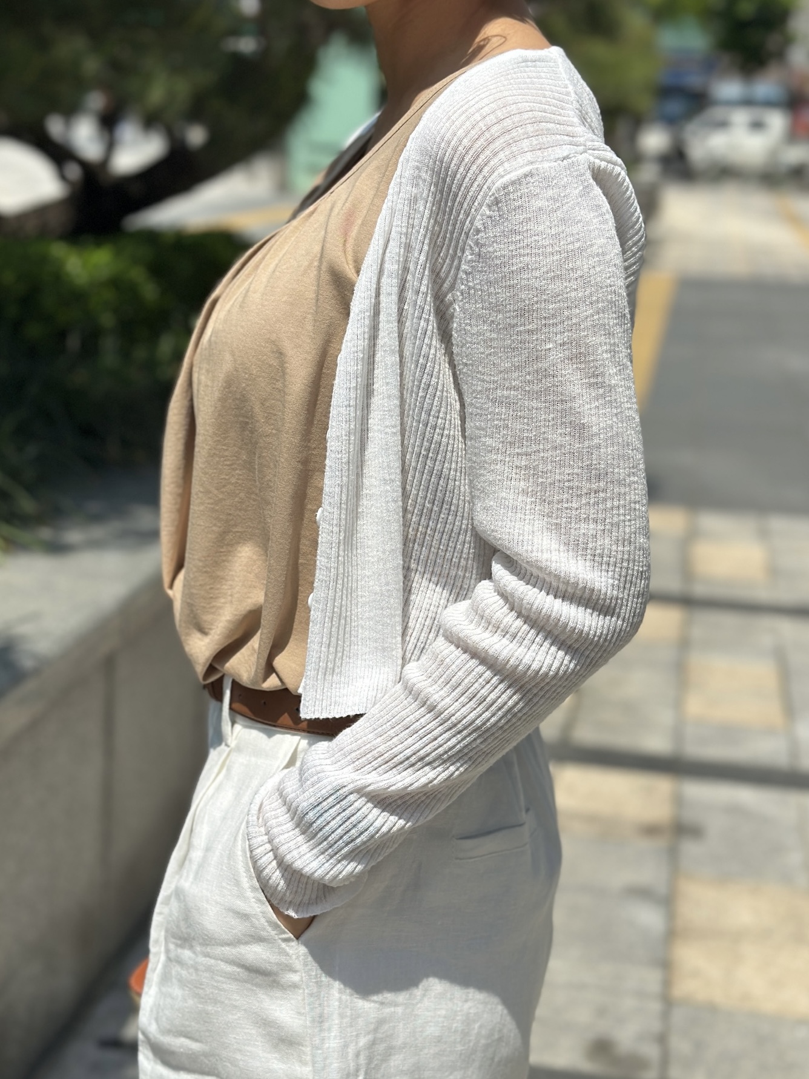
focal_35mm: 48
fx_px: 1496
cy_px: 540
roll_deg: -2.1
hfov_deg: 30.3
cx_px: 404
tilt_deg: -13.7
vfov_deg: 39.7
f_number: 1.78
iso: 100
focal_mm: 6.86
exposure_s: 1/8929
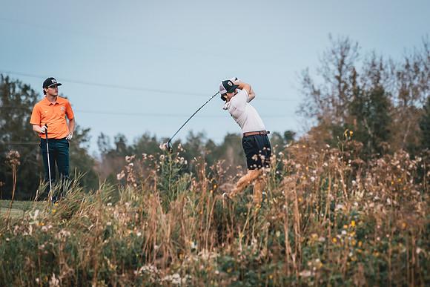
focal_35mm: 278
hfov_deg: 7.4
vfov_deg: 4.9
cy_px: 129
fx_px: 3319
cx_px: 265
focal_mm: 150
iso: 400
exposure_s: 1/640
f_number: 2.8
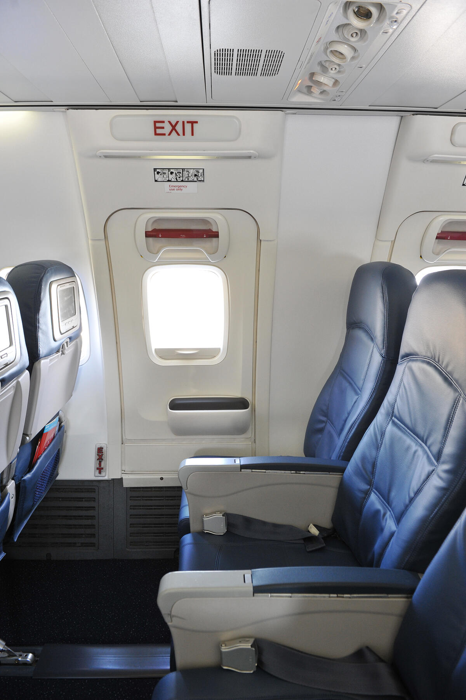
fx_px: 467
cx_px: 233
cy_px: 350
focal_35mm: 24
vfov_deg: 73.8
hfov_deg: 53.1
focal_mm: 24
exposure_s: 1/50
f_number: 5
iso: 1600
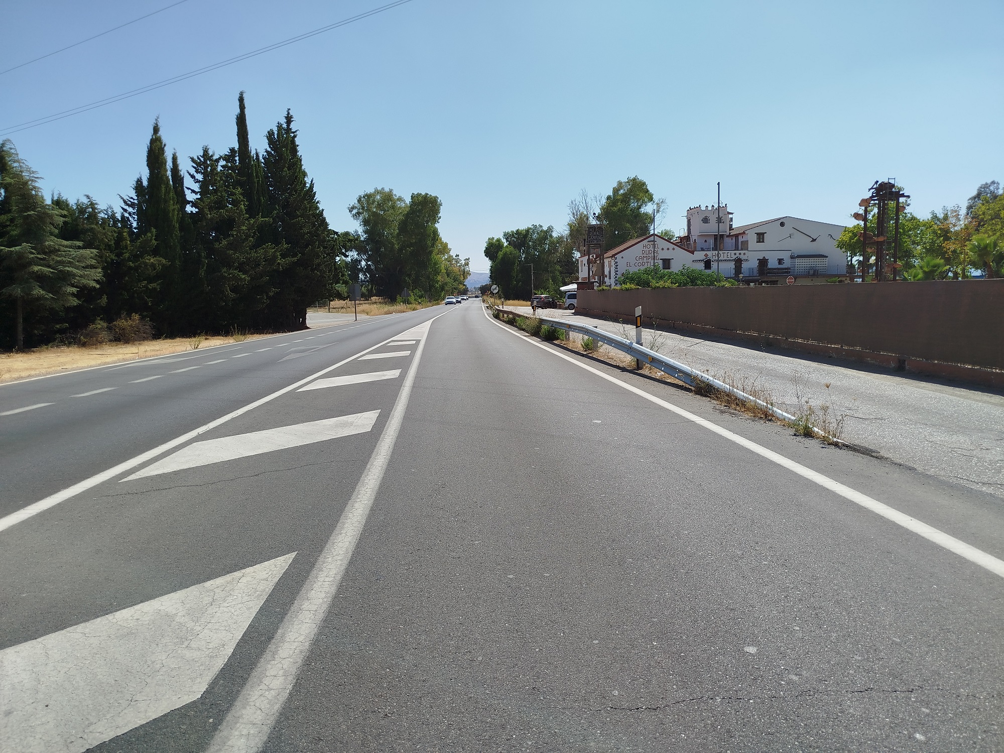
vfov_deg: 56.8
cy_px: 376
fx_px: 696
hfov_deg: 71.6
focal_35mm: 24
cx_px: 502
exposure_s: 1/1539
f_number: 1.7
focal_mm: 5.31
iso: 50
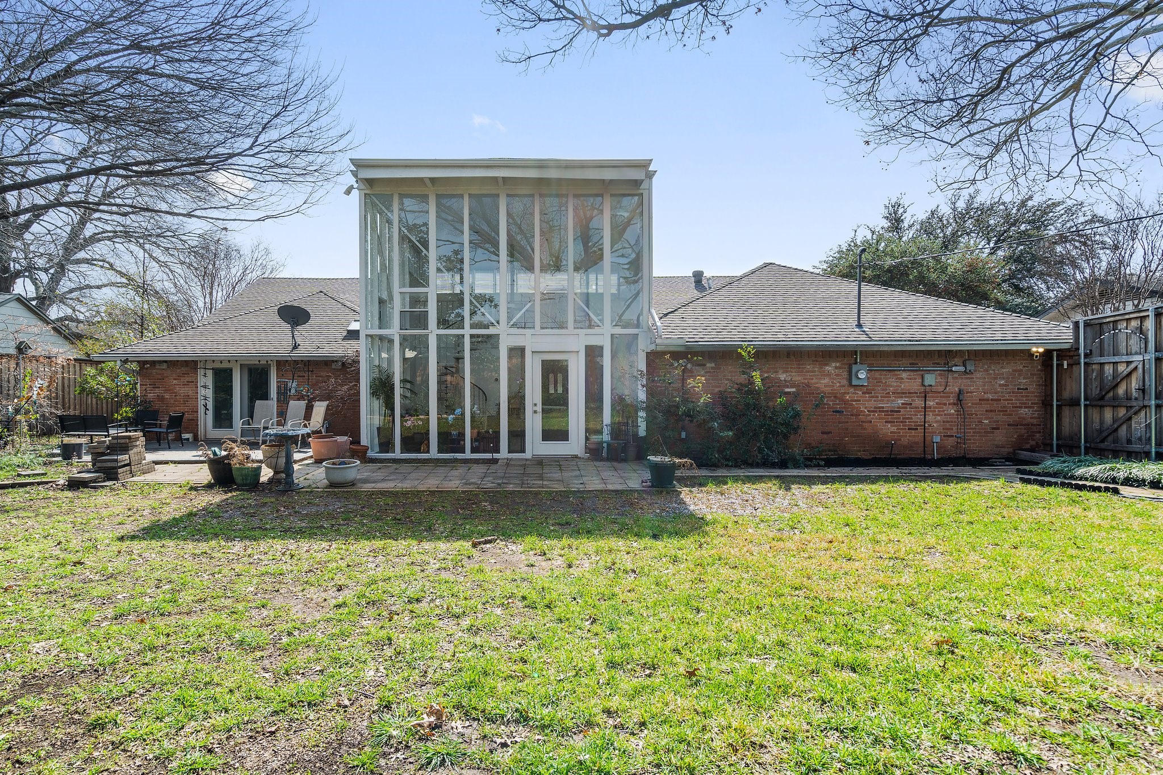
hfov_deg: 90.0
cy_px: 388
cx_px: 582
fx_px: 581
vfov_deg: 67.4
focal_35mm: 18
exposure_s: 1/25
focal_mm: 18
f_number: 8
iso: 125
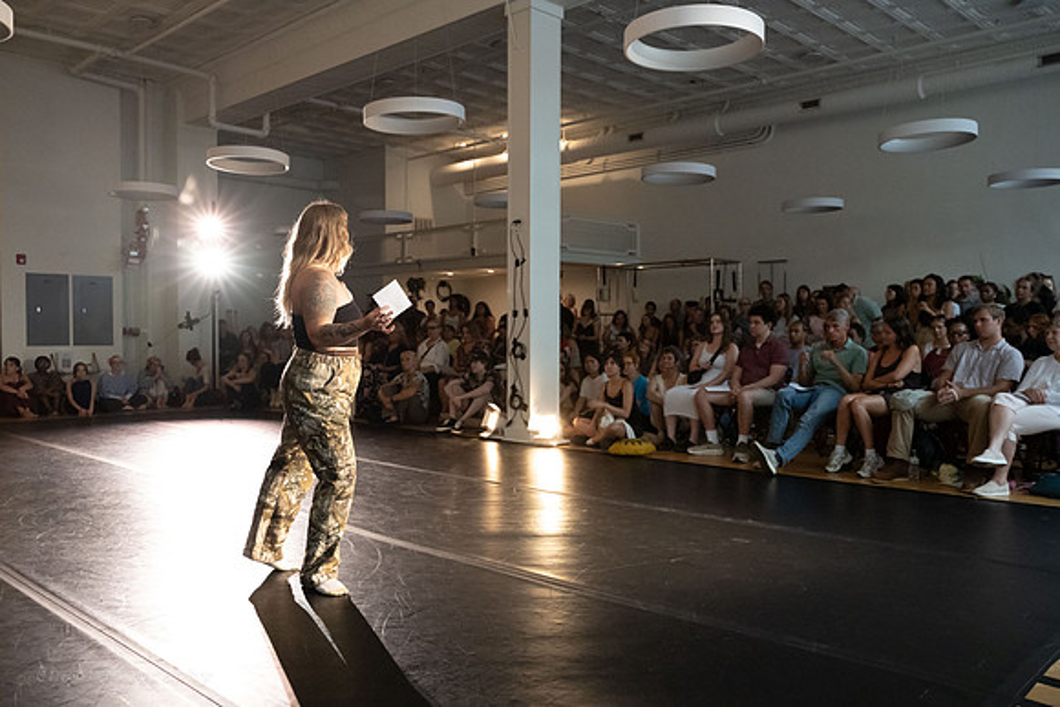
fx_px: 869
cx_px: 530
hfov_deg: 62.8
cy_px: 354
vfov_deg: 44.3
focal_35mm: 30
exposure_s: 1/200
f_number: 3.5
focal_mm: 29.5
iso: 6400
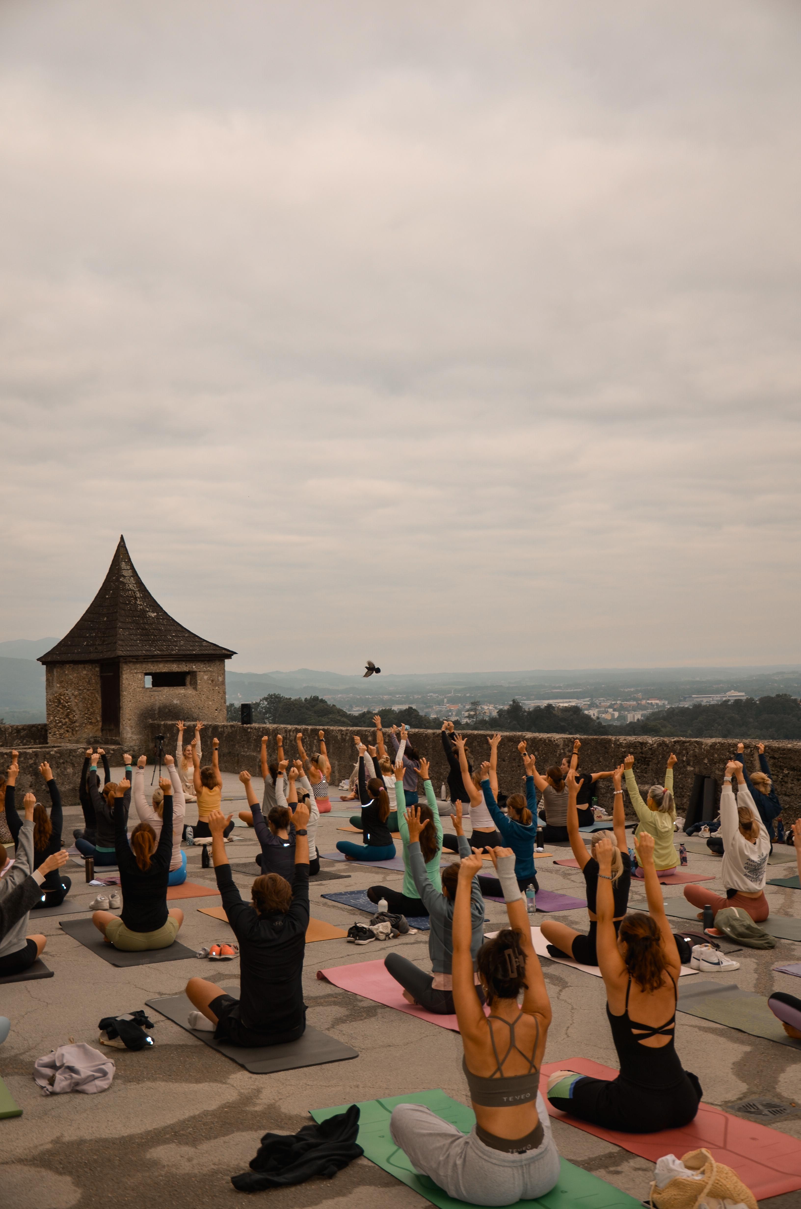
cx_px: 400
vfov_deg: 49.6
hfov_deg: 34.1
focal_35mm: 39
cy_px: 604
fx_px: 1307
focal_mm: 26
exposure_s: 1/250
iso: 100
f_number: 4
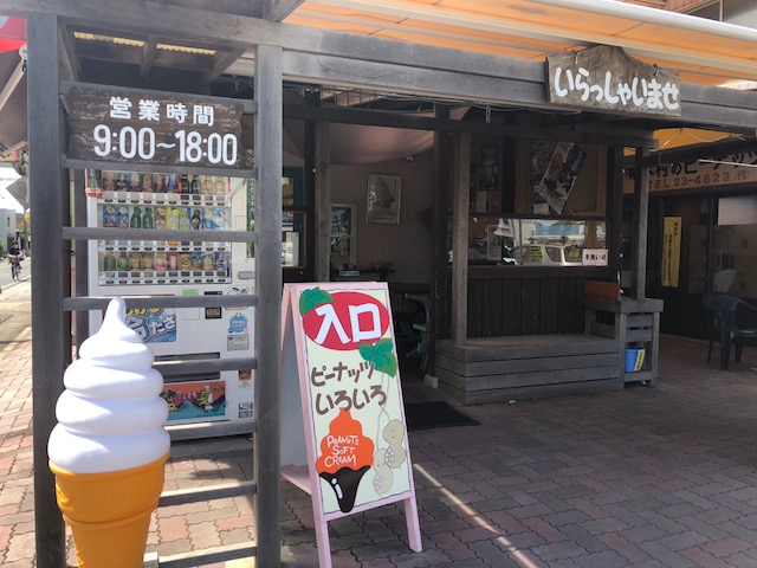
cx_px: 378
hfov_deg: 63.4
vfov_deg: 49.7
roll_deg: -0.5
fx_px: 612
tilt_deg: -3.9
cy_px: 284
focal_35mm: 28
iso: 20
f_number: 1.8
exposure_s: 1/407
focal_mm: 3.99
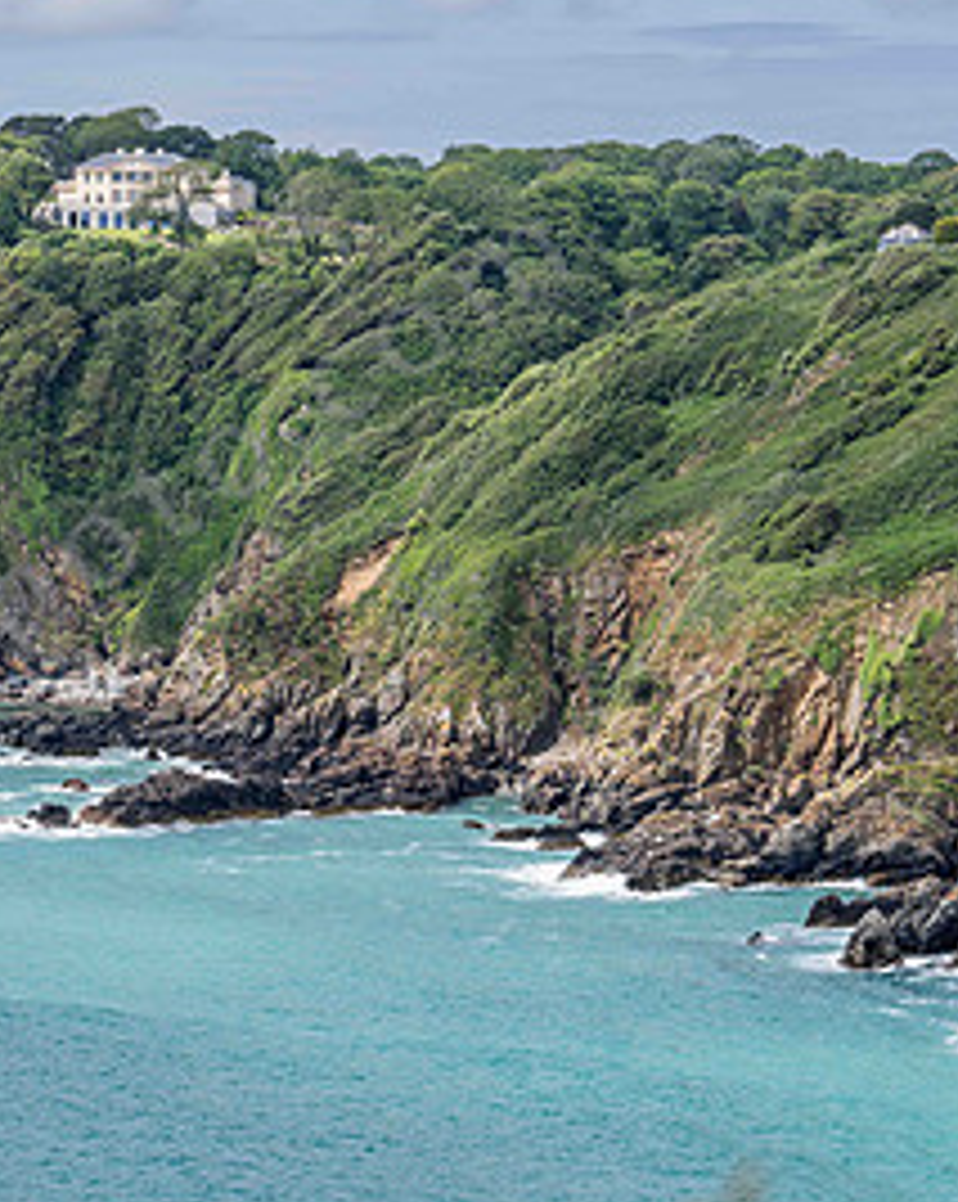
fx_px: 5077
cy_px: 660
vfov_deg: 13.5
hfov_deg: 10.7
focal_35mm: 143
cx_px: -36
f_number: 6.3
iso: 125
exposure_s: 1/400
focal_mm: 70
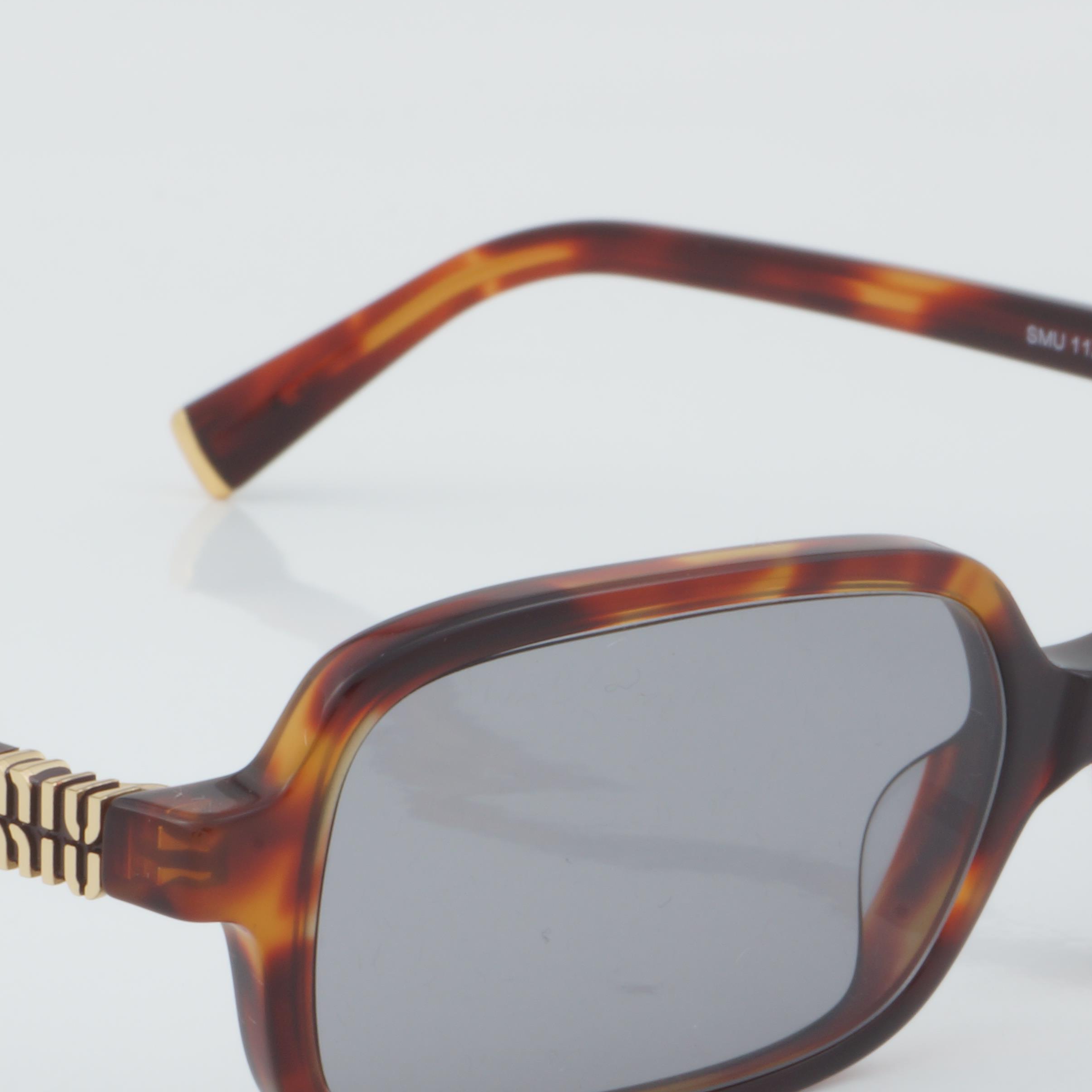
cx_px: 345
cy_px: 772
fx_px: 5675
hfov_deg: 11.0
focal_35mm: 159
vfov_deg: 11.0
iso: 100
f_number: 32
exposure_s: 1/3
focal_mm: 50
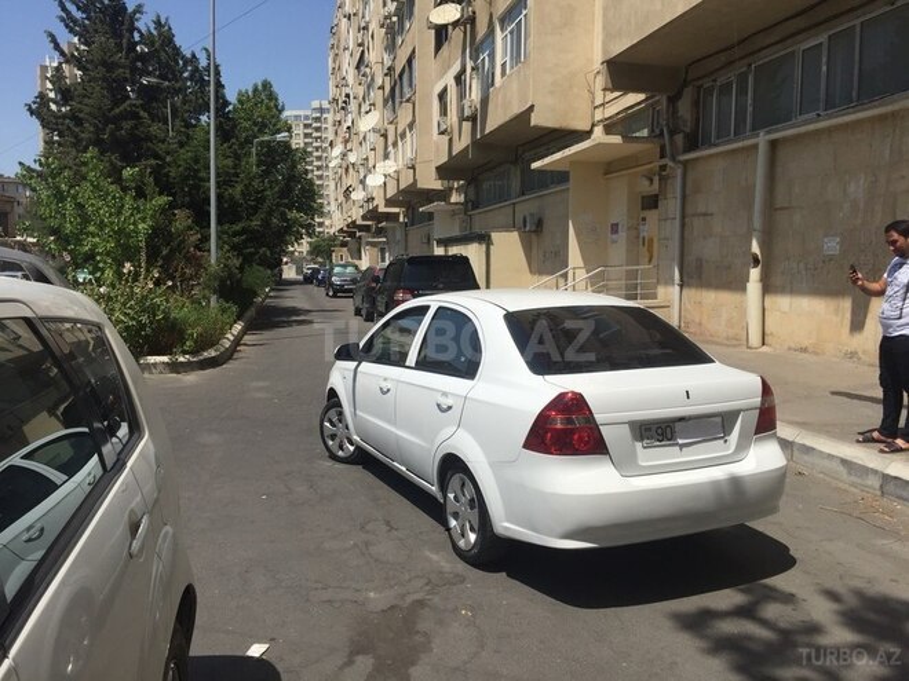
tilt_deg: -6.5
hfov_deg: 61.7
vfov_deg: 48.2
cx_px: 454
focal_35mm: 29
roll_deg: +0.2
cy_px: 340
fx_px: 762
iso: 32
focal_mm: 4.15
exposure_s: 1/3597
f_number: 2.2
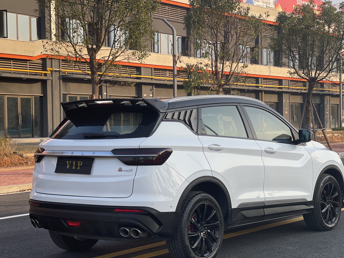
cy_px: 135
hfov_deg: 27.4
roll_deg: +1.0
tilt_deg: -0.8
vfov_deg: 20.7
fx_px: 706
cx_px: 176
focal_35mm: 71
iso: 32
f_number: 2.2
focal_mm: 7.5
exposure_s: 1/506
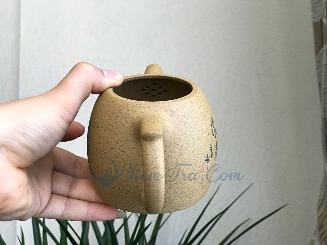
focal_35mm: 57
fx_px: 538
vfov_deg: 25.7
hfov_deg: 33.8
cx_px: 164
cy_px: 122
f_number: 2.8
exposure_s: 1/50
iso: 64
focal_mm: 6.6
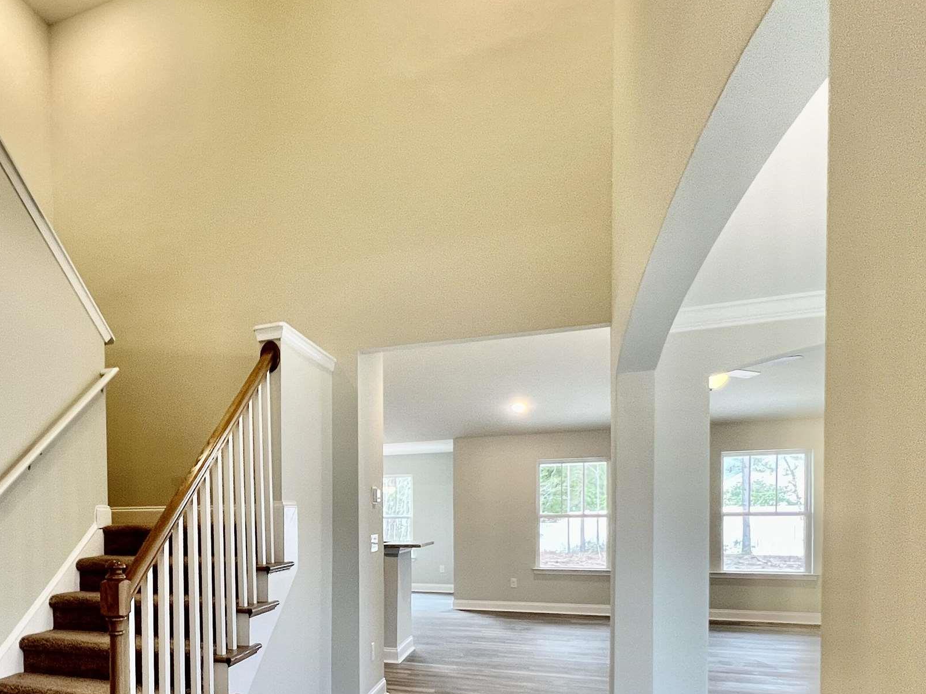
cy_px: 542
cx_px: 202
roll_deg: +0.9
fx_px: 669
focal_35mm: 25
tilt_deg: -3.0
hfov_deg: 64.1
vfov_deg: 51.9
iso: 200
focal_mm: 1.57
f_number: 1.8
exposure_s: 1/120
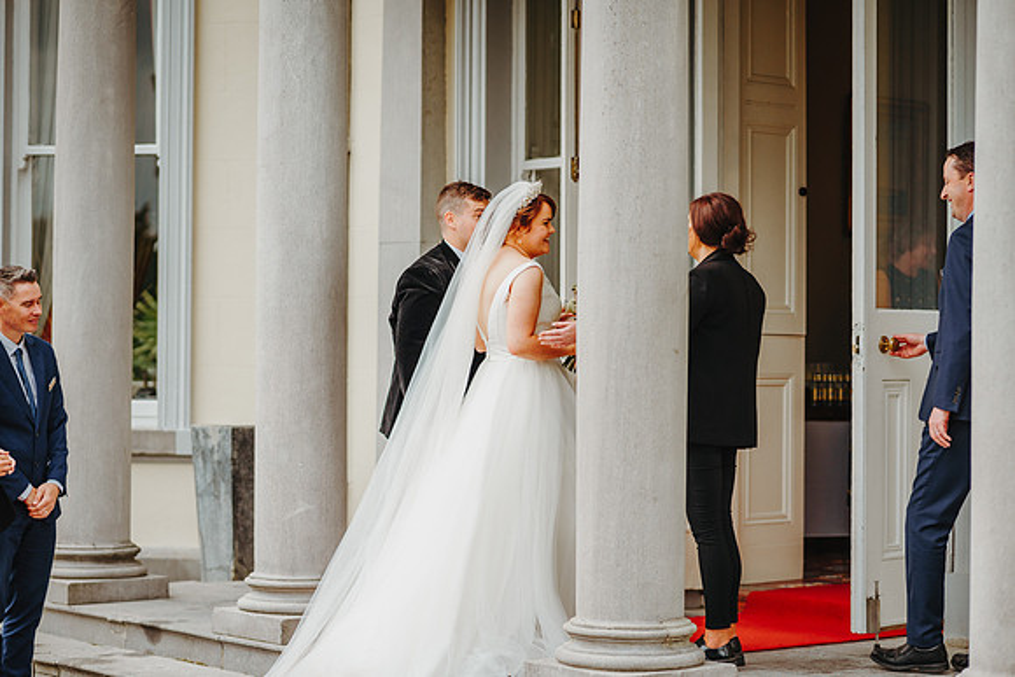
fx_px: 2397
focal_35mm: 85
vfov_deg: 16.1
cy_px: 338
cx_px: 508
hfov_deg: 23.9
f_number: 2
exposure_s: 1/2500
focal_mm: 85
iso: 200
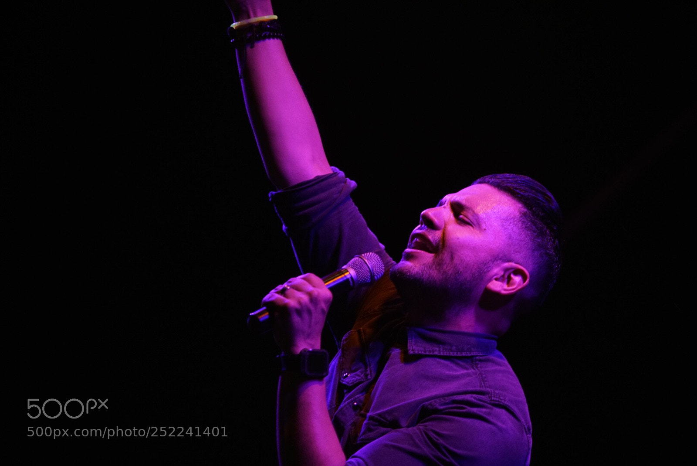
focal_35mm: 340
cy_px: 233
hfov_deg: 6.1
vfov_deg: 4.0
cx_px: 348
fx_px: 6587
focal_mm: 340
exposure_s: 1/160
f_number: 5.6
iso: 1600
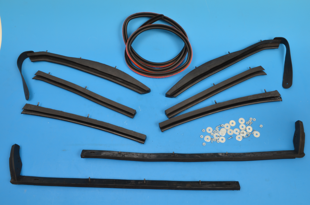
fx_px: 284
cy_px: 102
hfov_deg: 57.3
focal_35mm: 33
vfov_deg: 39.8
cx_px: 155
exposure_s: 1/80
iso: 200
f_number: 25
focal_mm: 22
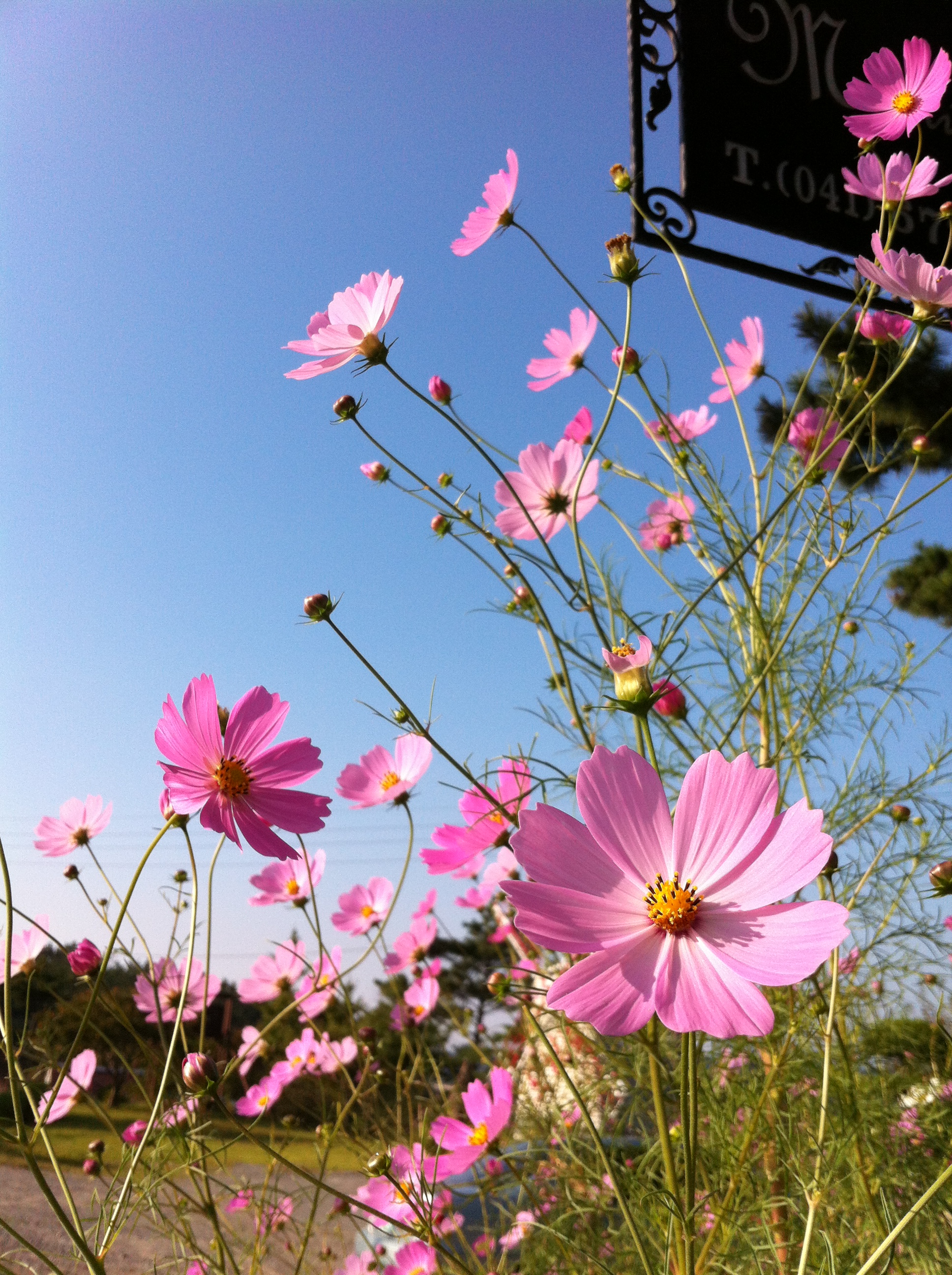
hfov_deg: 40.6
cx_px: 476
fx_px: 1287
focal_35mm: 35
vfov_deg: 52.7
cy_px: 638
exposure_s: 1/1371
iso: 80
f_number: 2.8
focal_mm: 3.85
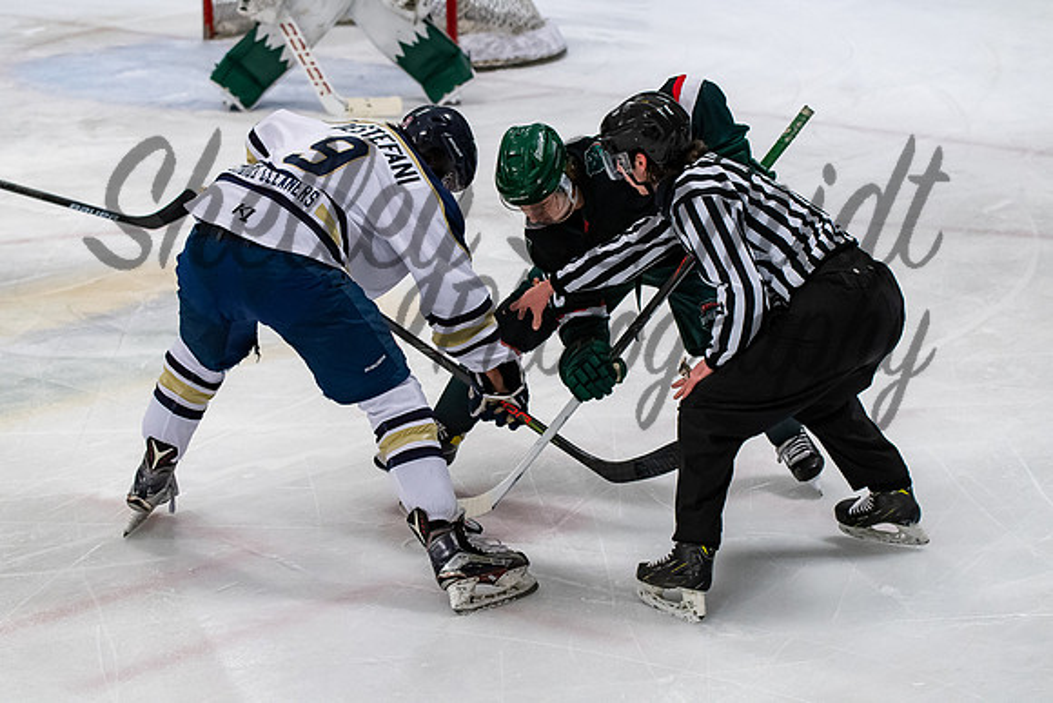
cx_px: 525
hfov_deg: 18.0
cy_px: 324
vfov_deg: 12.1
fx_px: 3327
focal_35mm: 114
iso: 1600
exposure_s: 1/800
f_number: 3.5
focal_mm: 70
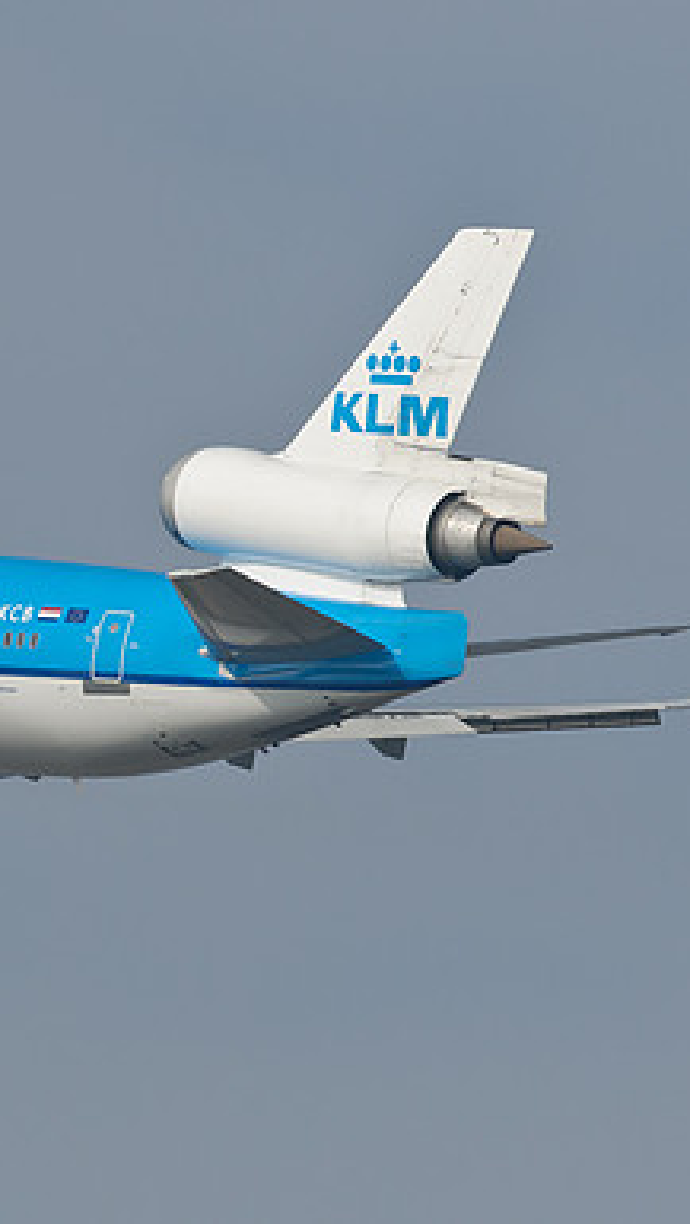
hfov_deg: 1.8
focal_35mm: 663
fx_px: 21532
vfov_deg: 3.3
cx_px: -95
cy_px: 612
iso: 200
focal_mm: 280
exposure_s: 1/1000
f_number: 8
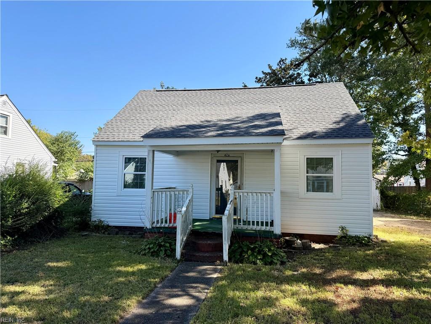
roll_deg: -0.9
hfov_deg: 71.6
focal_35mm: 24
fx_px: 299
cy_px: 162
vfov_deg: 56.8
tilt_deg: +3.3
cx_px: 216
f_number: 1.78
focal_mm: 6.76
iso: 80
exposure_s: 1/1855
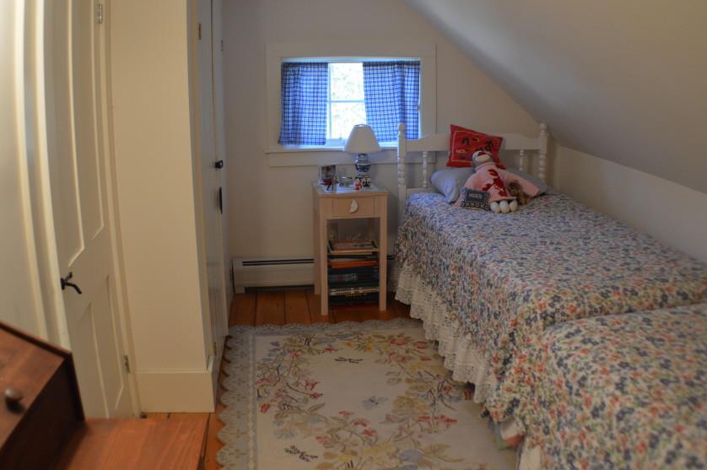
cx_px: 337
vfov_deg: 30.4
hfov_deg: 44.5
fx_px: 863
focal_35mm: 44
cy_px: 243
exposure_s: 1/60
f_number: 4
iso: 800
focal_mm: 24
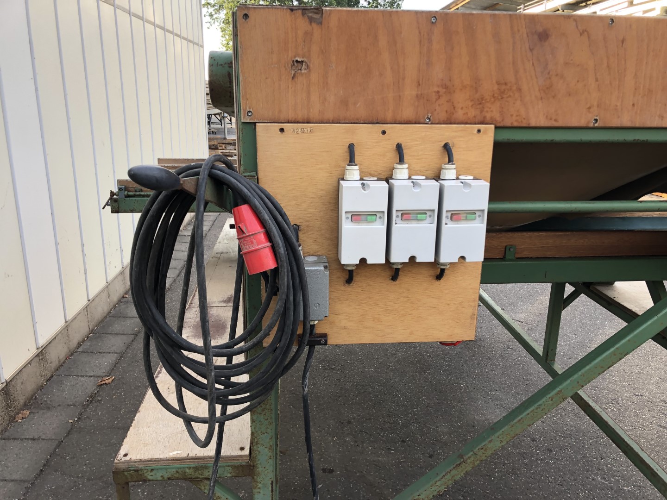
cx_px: 334
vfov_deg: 49.7
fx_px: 540
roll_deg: -1.0
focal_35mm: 28
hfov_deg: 63.4
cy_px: 250
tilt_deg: -11.5
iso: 20
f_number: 1.8
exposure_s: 1/122
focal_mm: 4
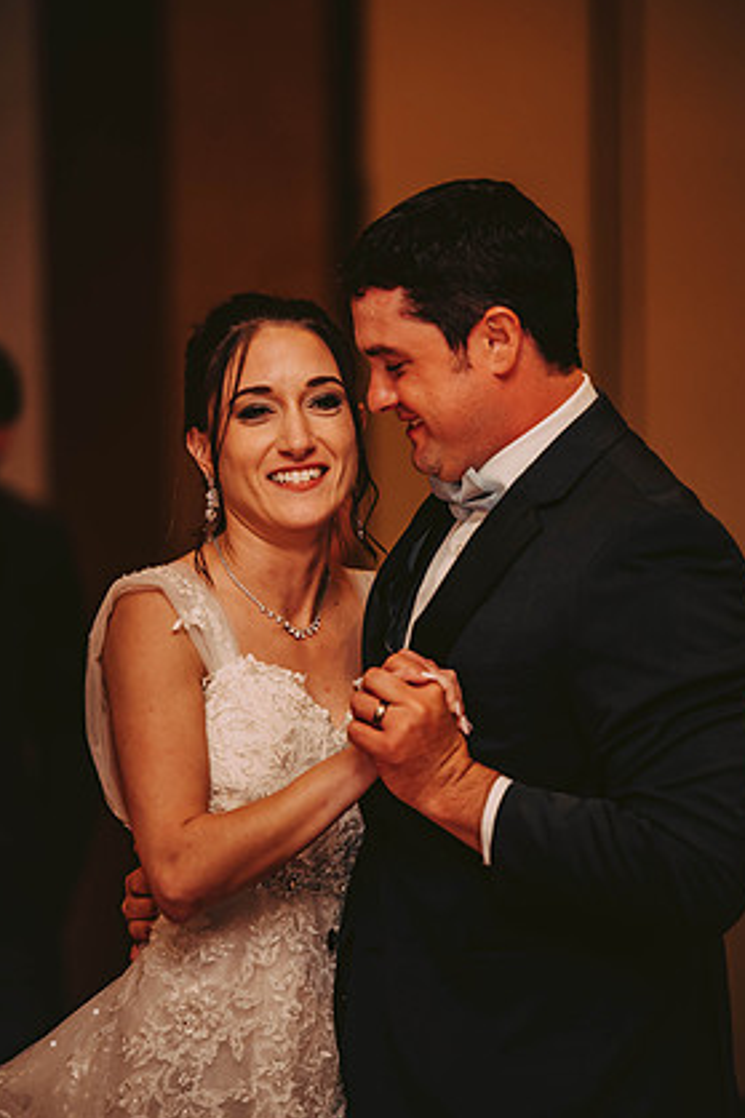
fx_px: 6679
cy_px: 523
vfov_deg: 9.6
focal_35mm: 215
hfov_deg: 6.4
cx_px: 393
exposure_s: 1/60
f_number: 2.8
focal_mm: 200
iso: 800
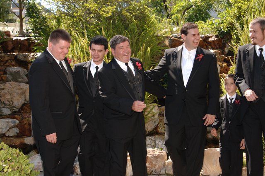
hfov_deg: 29.3
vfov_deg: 19.7
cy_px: 88
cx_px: 132
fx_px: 507
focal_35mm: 69
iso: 400
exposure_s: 1/250
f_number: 7.6
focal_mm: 46
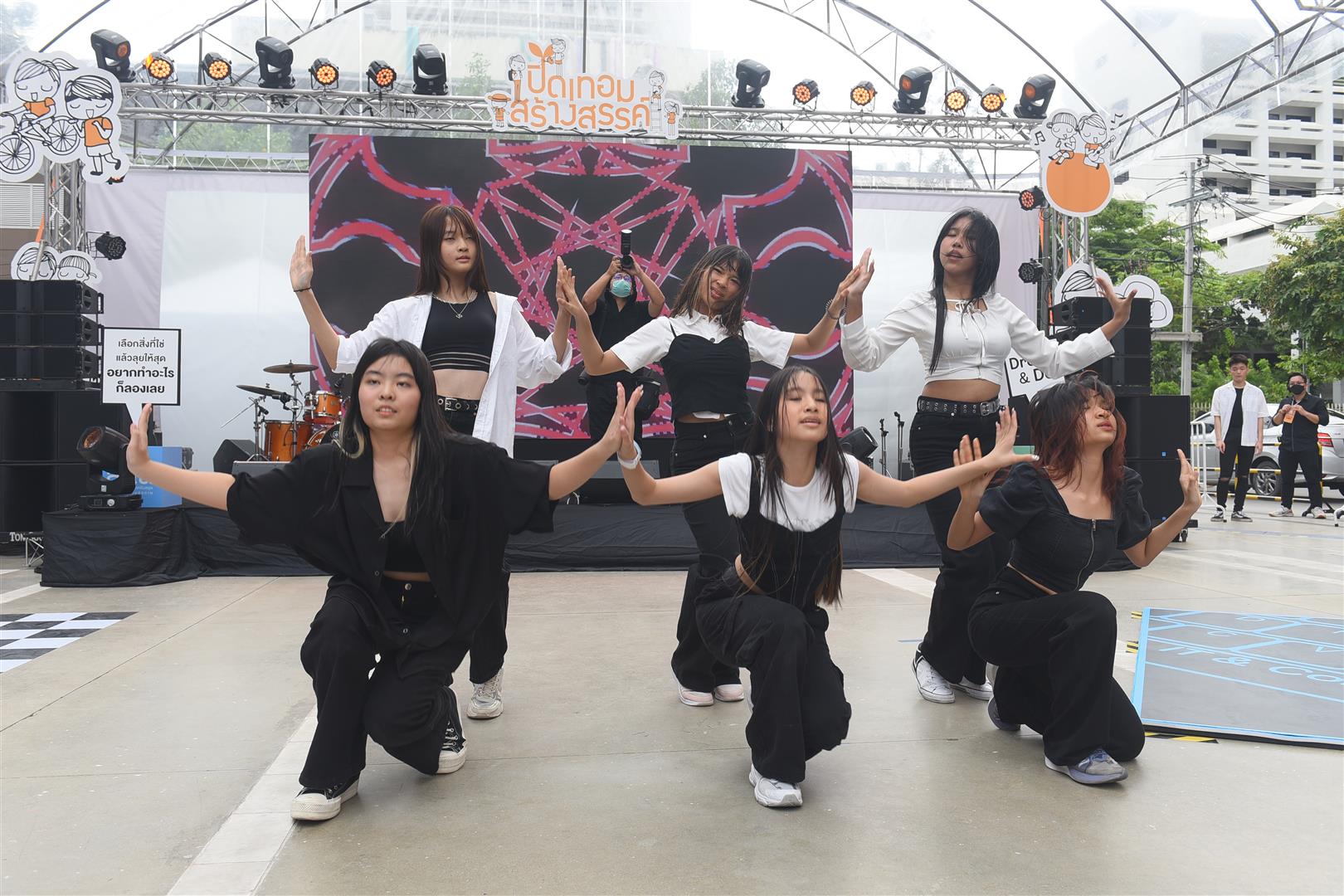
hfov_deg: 63.7
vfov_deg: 45.0
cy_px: 448
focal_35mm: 29
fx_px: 1083
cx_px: 672
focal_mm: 29
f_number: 6.3
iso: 200
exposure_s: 1/200
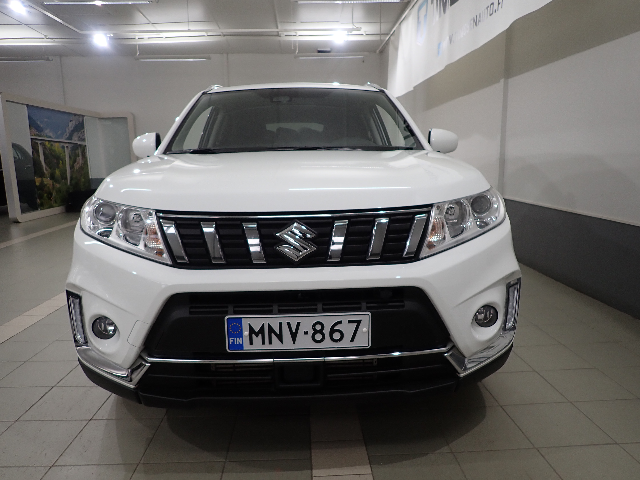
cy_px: 240
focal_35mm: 25
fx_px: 462
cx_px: 320
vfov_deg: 54.9
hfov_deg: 69.4
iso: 100
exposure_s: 1/100
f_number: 2
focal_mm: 4.5
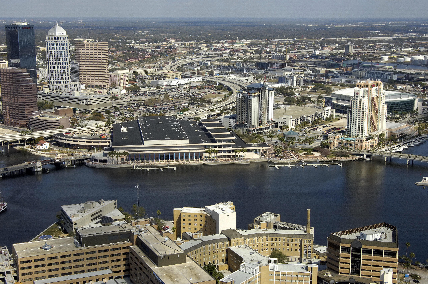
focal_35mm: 57
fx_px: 677
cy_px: 142
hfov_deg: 35.1
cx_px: 214
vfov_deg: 23.7
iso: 400
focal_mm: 38
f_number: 9
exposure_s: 1/1000
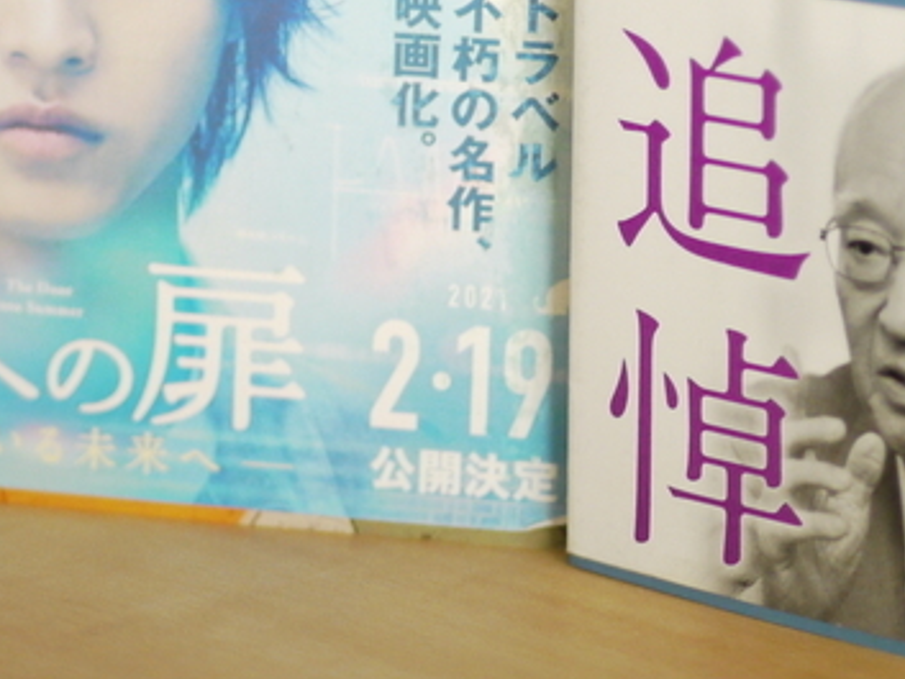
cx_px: 615
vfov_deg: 8.5
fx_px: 4446
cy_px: -331
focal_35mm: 170
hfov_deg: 11.6
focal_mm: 25
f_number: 1.7
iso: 400
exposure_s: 1/80
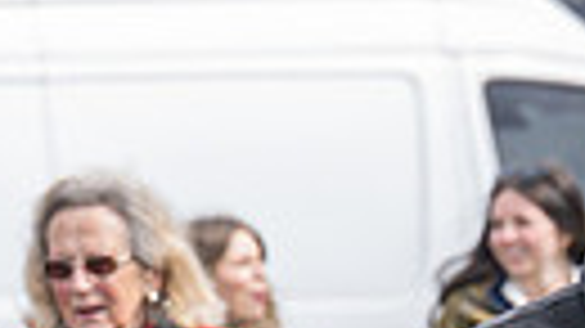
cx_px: 625
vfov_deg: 1.1
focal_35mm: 1143
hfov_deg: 1.9
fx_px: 17723
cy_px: 595
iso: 400
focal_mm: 125
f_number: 5
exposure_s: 1/1000
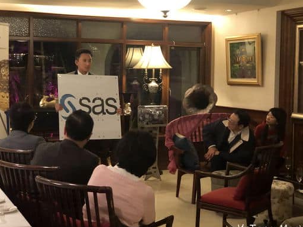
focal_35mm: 63
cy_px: 108
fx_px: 551
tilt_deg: -2.2
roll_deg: +0.3
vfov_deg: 23.3
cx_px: 132
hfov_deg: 30.7
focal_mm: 6
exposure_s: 1/8
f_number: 2.4
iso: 160
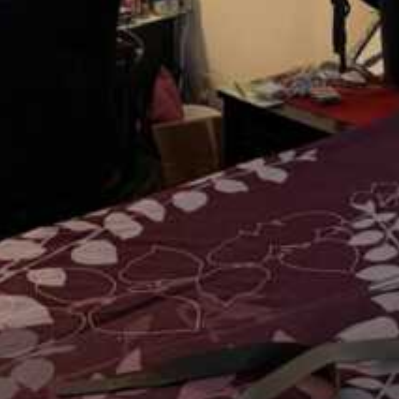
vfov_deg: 15.2
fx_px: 1330
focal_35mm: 102
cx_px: 251
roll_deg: +0.4
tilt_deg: -2.7
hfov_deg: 17.0
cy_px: -272
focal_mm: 6.76
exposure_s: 1/60
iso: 400
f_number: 1.78
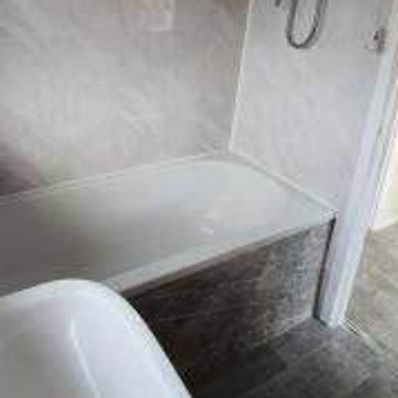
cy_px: 72
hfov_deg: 56.1
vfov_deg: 53.0
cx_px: 133
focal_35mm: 28
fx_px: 364
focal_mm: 1.8
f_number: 2.2
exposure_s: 1/50
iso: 50
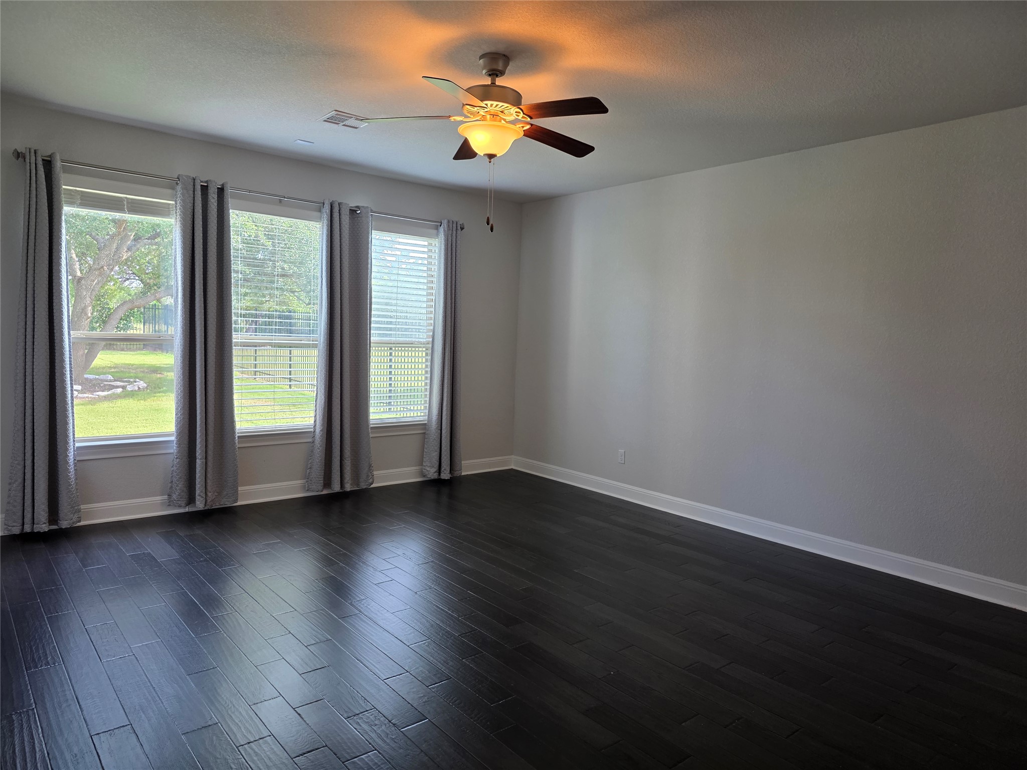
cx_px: 514
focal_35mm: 23
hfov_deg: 73.9
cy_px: 385
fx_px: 682
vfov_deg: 58.9
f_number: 1.7
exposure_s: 1/120
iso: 125
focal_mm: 6.25
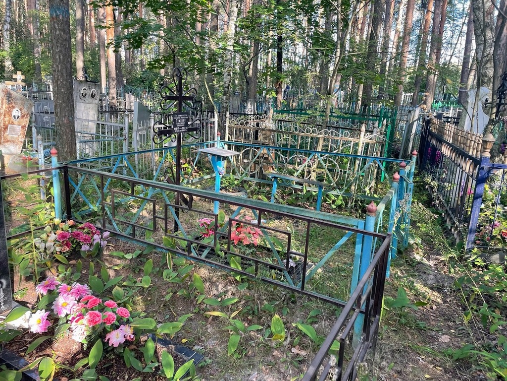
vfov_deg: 53.1
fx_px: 381
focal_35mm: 26
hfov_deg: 67.3
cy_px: 190
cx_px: 254
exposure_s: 1/121
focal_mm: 4.2
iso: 64
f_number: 1.6
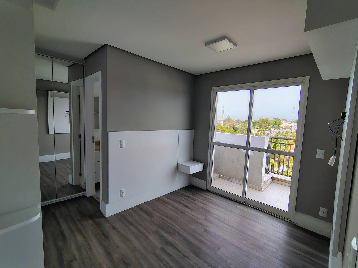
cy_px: 134
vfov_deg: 78.1
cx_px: 179
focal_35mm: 16
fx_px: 165
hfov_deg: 94.5
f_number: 2.2
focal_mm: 2.13
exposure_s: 1/179
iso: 100
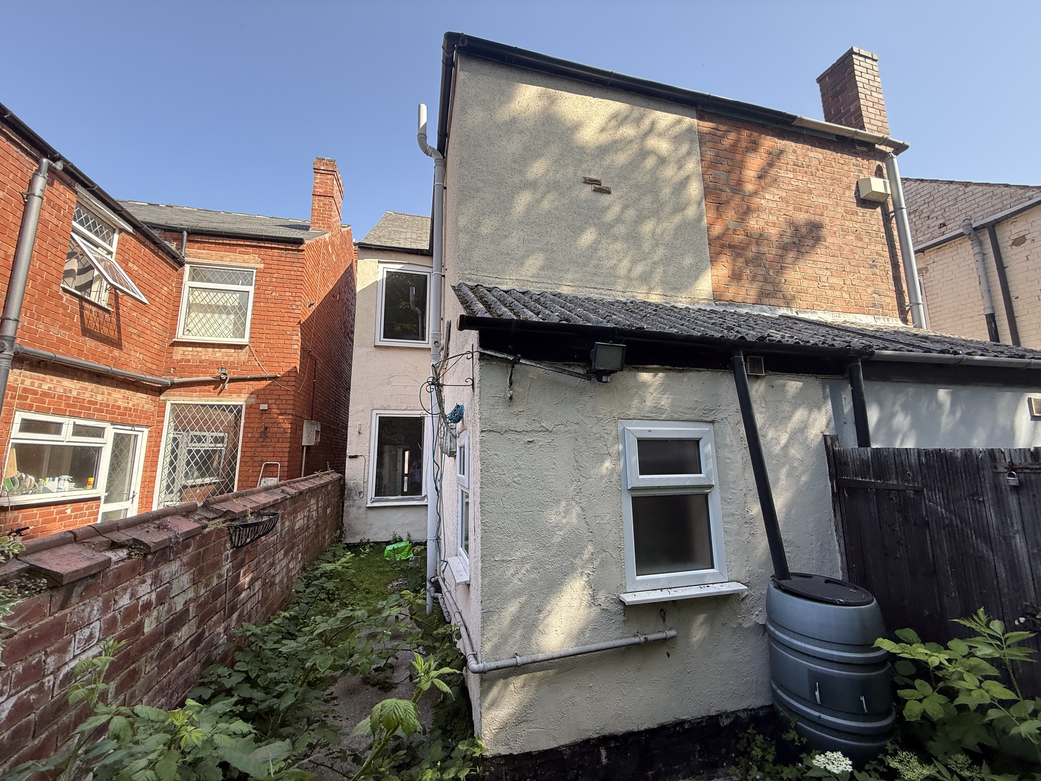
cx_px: 520
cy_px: 390
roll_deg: +0.2
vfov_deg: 85.7
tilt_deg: +11.0
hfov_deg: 102.1
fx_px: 421
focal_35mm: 14
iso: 50
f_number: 2.2
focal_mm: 2.22
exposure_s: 1/285
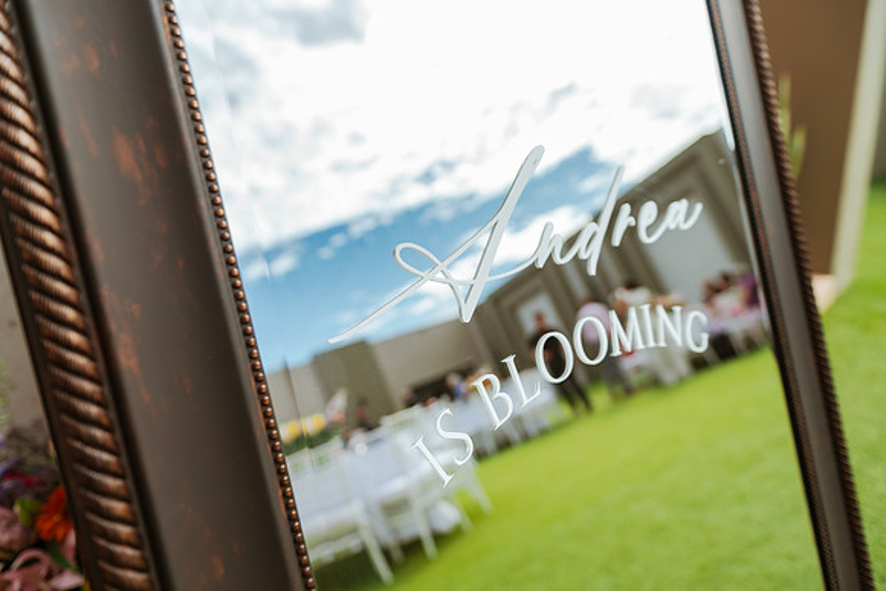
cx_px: 443
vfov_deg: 53.2
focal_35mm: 24
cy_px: 296
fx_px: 591
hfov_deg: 73.7
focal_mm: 24
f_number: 2.8
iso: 100
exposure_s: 1/1250
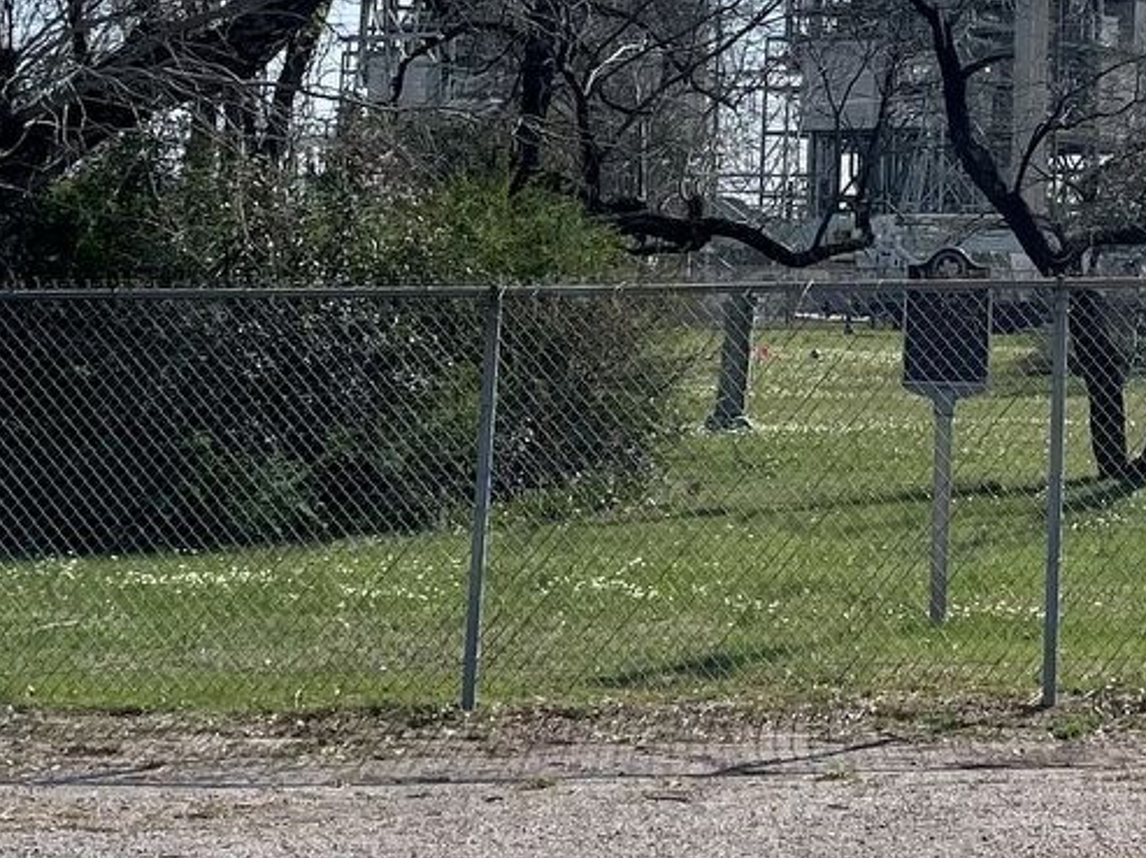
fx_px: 3143
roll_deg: -1.5
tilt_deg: +5.3
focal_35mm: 95
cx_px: 1002
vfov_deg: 15.1
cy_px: -102
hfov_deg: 20.3
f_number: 1.6
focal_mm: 5.1
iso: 32
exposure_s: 1/6579
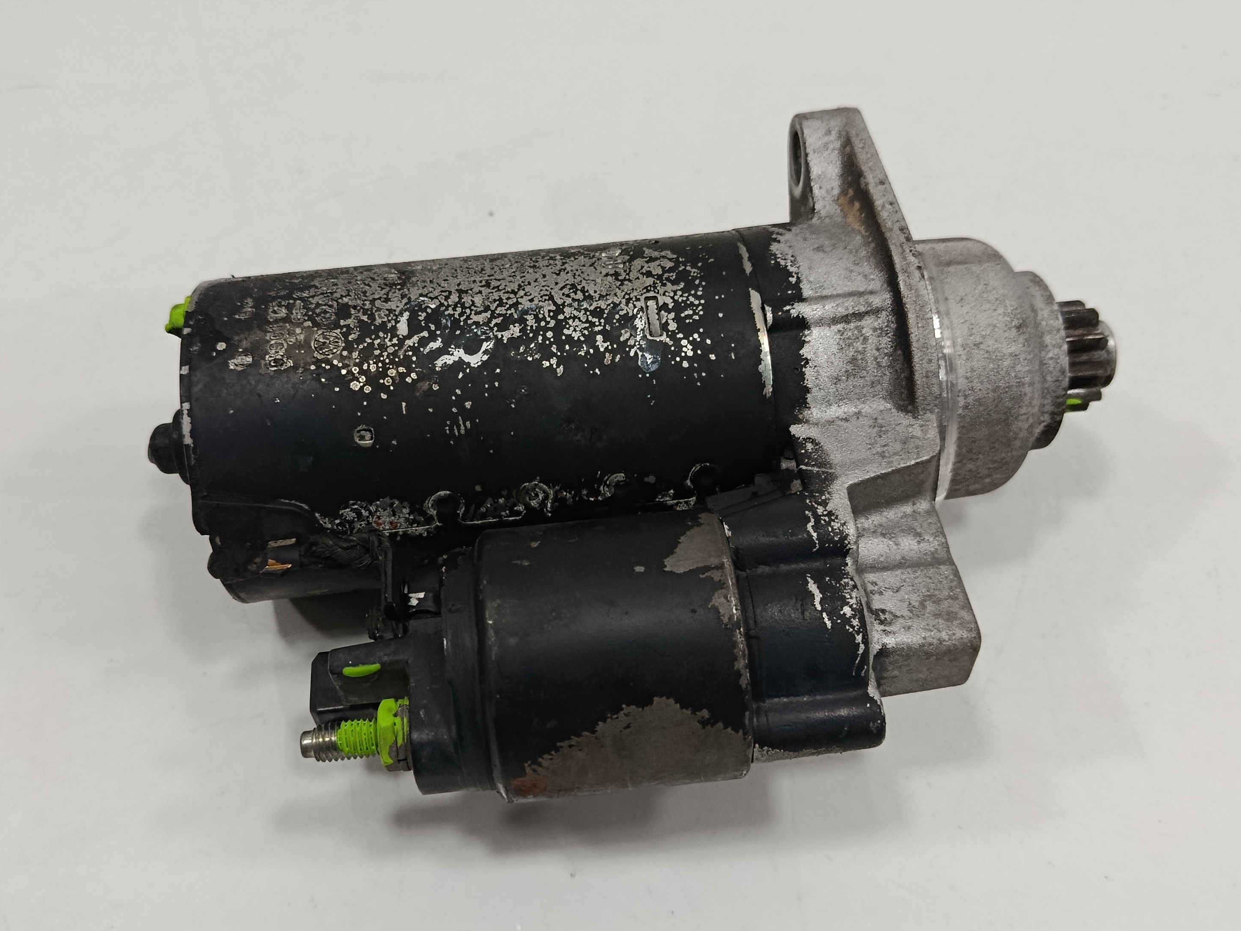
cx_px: 591
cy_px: 481
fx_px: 1183
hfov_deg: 55.3
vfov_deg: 42.9
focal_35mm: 33
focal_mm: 5.24
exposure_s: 1/100
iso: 1045
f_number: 1.7
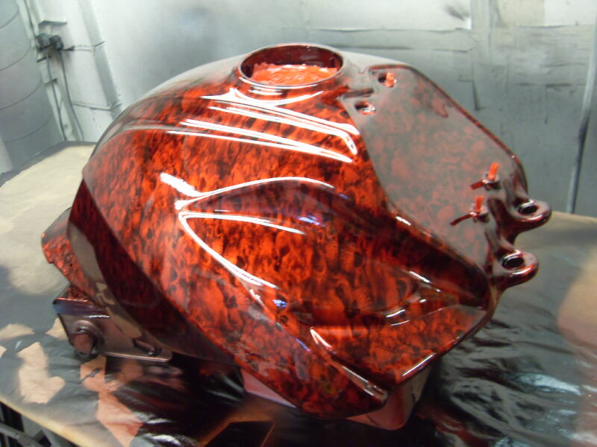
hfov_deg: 52.6
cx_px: 298
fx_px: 604
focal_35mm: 35
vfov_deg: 40.7
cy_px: 224
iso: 200
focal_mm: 6.3
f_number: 2.8
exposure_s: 1/20
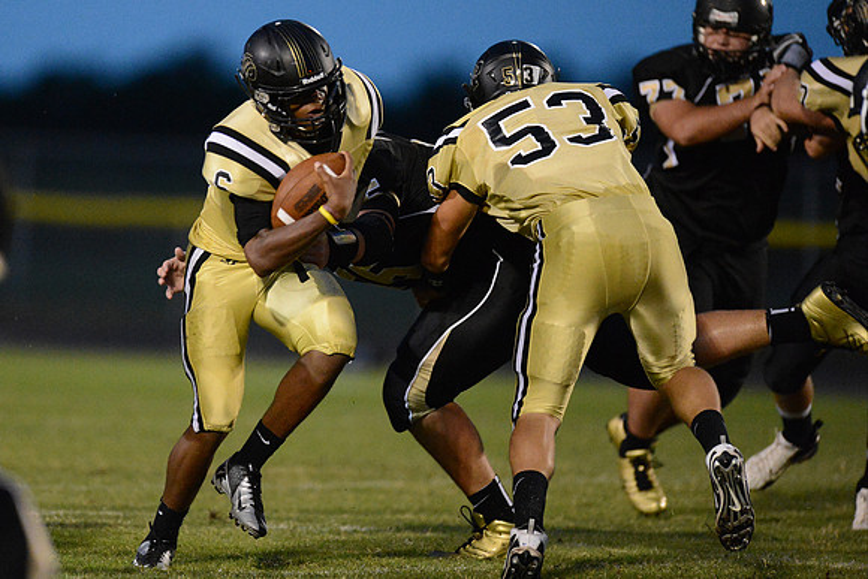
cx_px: 434
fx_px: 9646
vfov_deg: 3.4
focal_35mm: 400
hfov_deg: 5.2
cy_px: 290
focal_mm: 400
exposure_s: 1/800
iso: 12800
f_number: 2.8
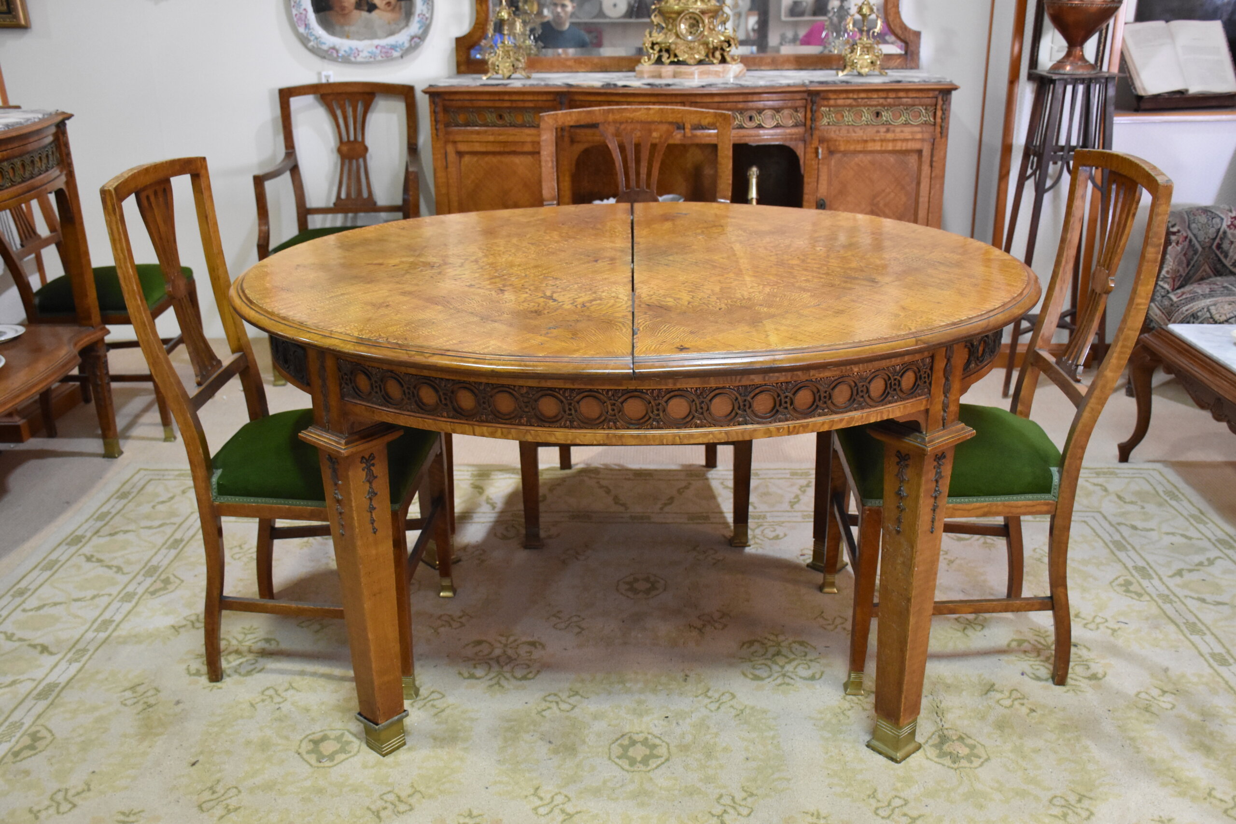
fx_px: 1184
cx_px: 618
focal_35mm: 34
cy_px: 412
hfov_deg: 55.1
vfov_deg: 38.4
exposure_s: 1/60
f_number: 4
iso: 2800
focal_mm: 23
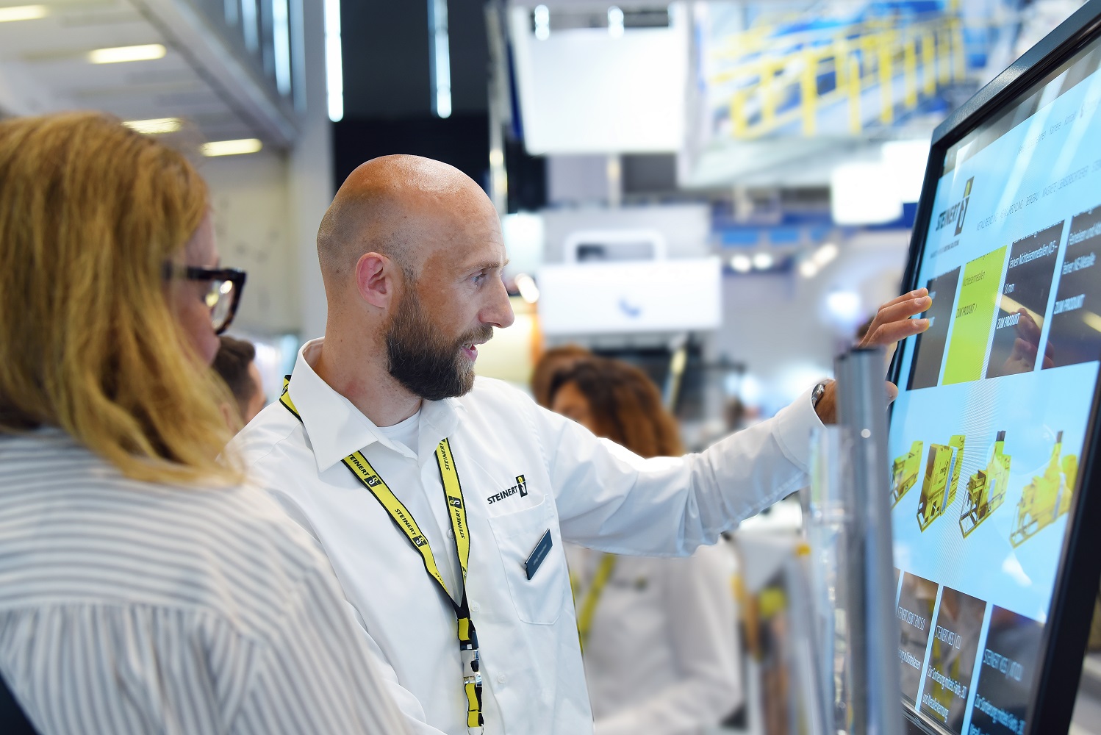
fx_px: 2295
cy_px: 368
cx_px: 550
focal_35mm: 75
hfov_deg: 27.0
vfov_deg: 18.2
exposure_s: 1/60
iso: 640
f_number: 5
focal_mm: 75
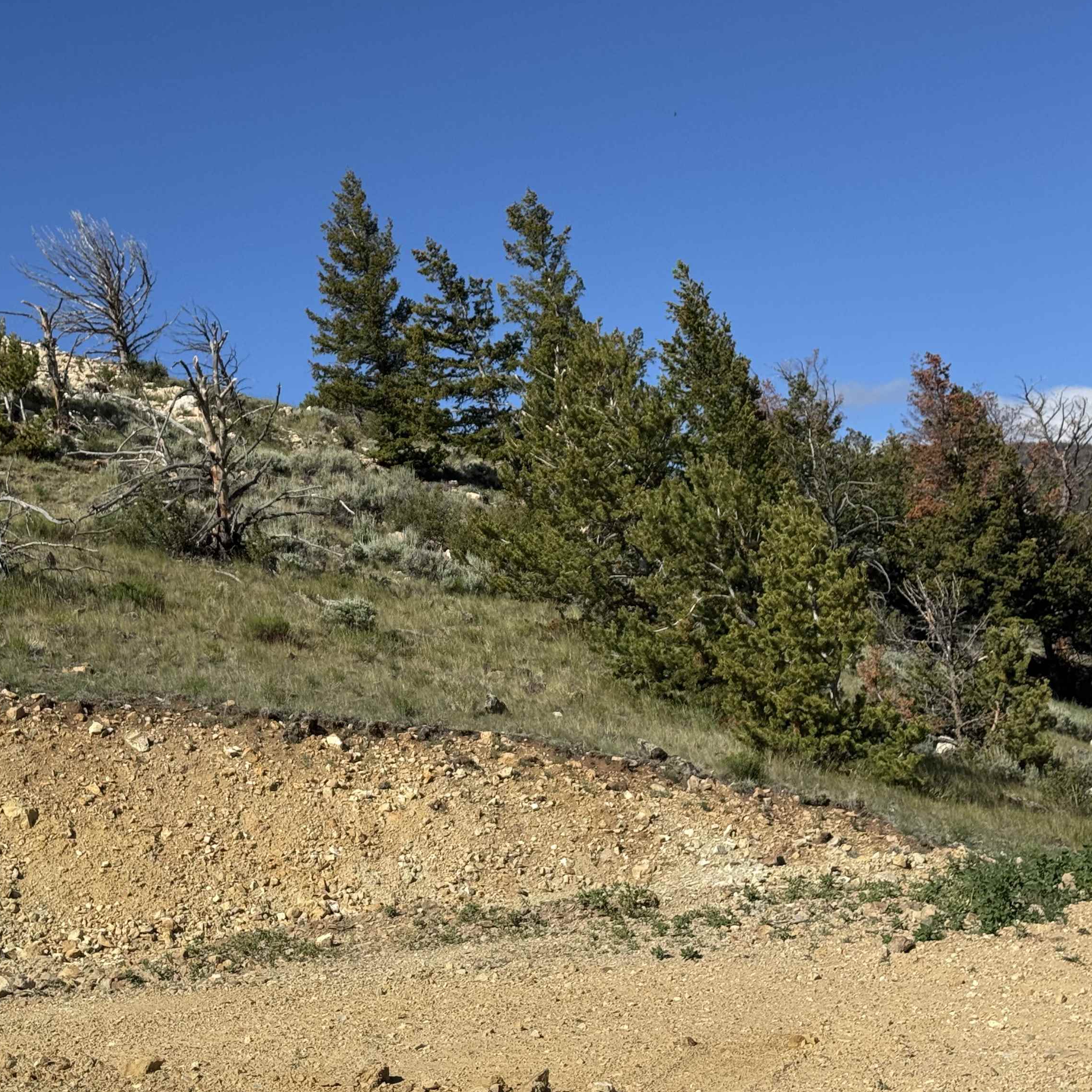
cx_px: 429
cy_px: 545
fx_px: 2034
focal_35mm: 57
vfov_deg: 30.0
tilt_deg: +6.7
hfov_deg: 30.0
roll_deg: +7.0
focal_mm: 6.76
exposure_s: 1/6410
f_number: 1.78
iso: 64
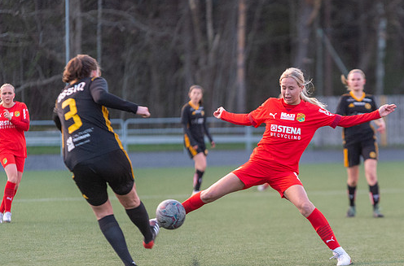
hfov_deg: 6.4
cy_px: 200
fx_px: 3623
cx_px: 284
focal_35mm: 324
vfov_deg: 4.2
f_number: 3.2
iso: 3600
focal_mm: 200
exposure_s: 1/640
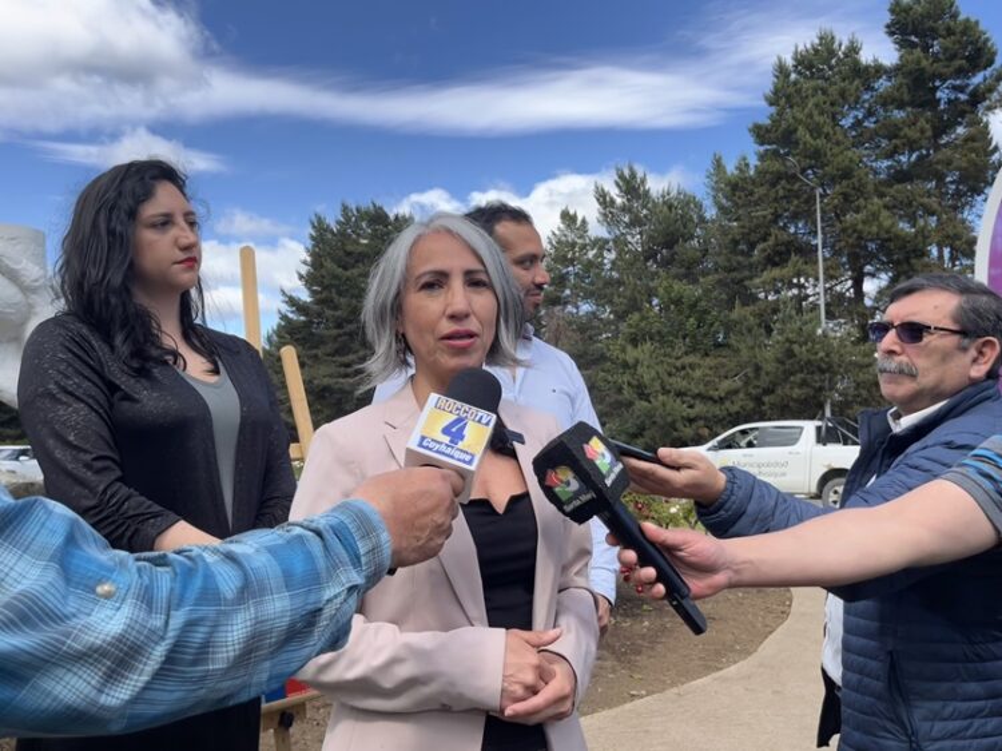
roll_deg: +0.1
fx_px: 752
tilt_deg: +3.1
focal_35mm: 26
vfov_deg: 53.0
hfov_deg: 67.3
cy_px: 376
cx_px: 501
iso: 50
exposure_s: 1/1600
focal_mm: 5.1
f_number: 1.6
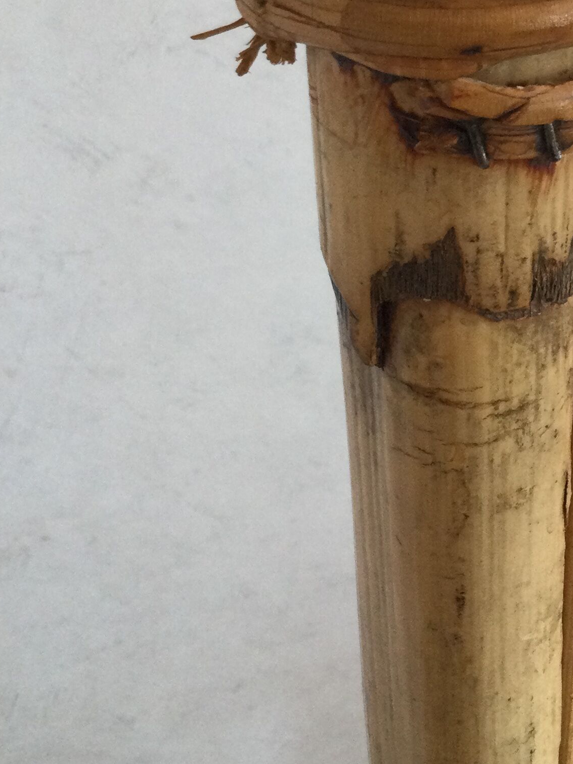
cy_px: 234
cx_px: 614
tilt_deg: -39.7
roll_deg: -0.8
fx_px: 1478
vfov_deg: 28.7
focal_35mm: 67
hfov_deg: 21.0
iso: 32
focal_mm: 3.3
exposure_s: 1/33
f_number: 2.4
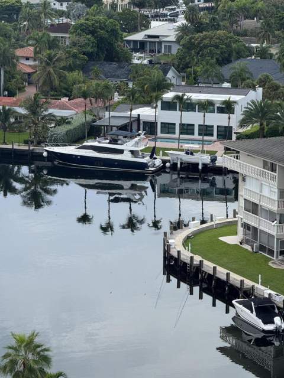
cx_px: 142
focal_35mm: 120
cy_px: 189
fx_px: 1313
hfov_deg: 12.3
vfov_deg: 16.4
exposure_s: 1/687
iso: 50
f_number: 2.8
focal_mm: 15.66
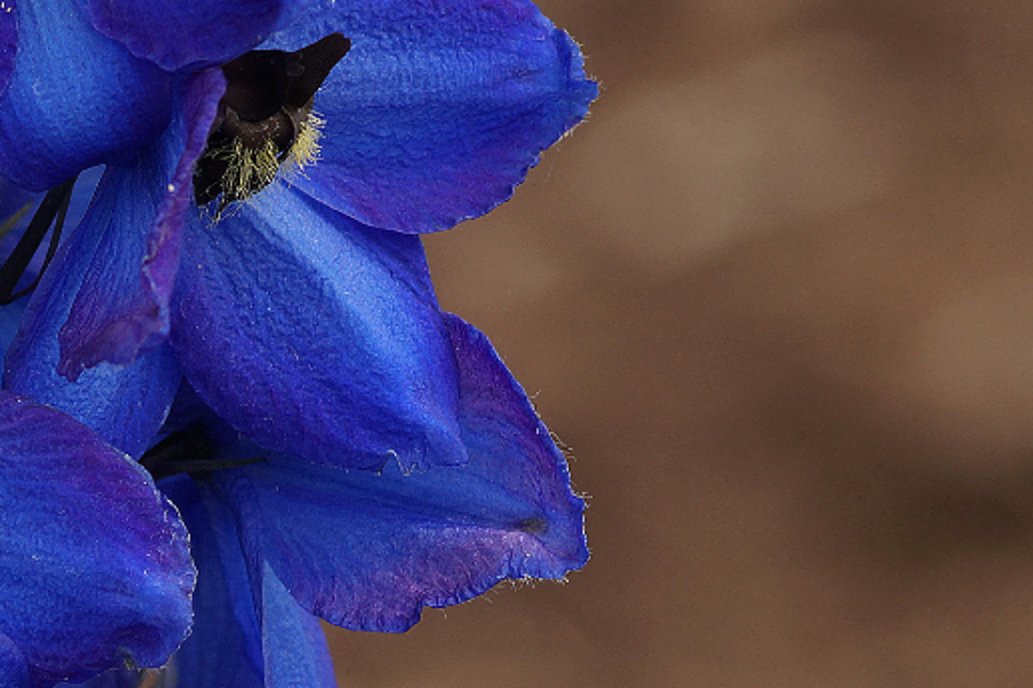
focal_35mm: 349
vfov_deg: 3.9
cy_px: 498
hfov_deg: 5.9
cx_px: 0
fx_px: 10014
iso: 100
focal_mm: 100
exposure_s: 1/160
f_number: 6.3
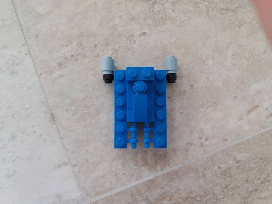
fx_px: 220
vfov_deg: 49.7
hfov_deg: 63.4
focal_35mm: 28
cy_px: 102
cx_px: 136
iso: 80
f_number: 1.9
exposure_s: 1/33
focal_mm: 3.7
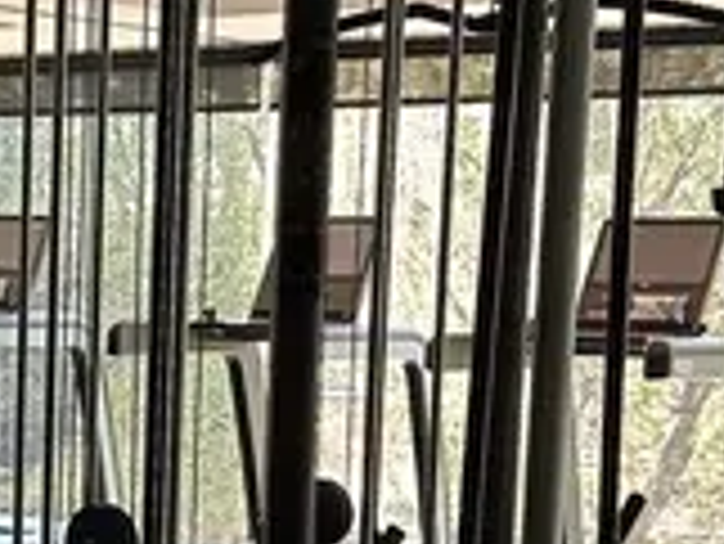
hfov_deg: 16.0
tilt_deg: -8.4
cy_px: 652
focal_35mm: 119
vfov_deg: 12.2
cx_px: -81
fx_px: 2491
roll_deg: -2.2
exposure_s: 1/121
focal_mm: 6.86
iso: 200
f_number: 1.78
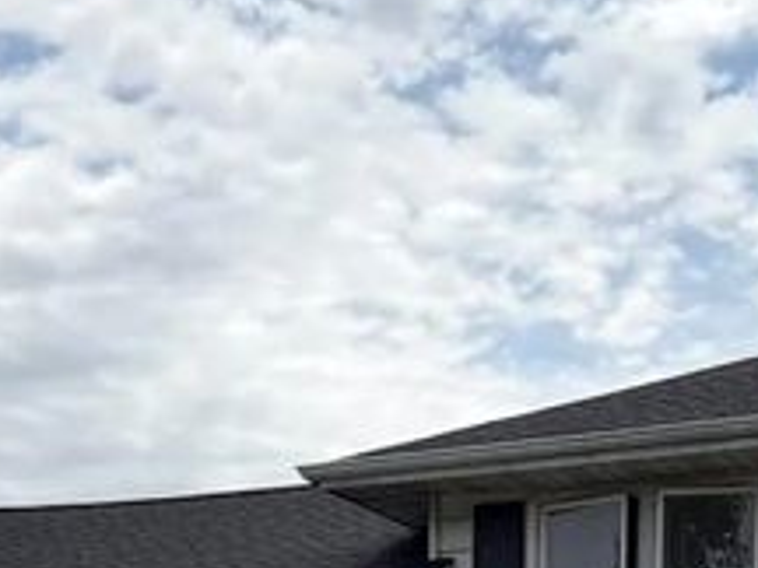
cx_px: 358
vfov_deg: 11.5
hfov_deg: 17.3
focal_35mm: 114
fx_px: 2496
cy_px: 1178
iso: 100
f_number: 1.78
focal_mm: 6.76
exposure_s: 1/9091
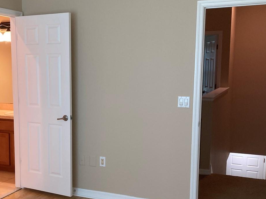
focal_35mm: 49
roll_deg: +0.3
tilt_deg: -7.0
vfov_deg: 29.6
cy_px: 120
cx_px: 78
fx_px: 377
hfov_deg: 38.2
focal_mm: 3.99
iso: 125
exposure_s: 1/60
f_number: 1.8
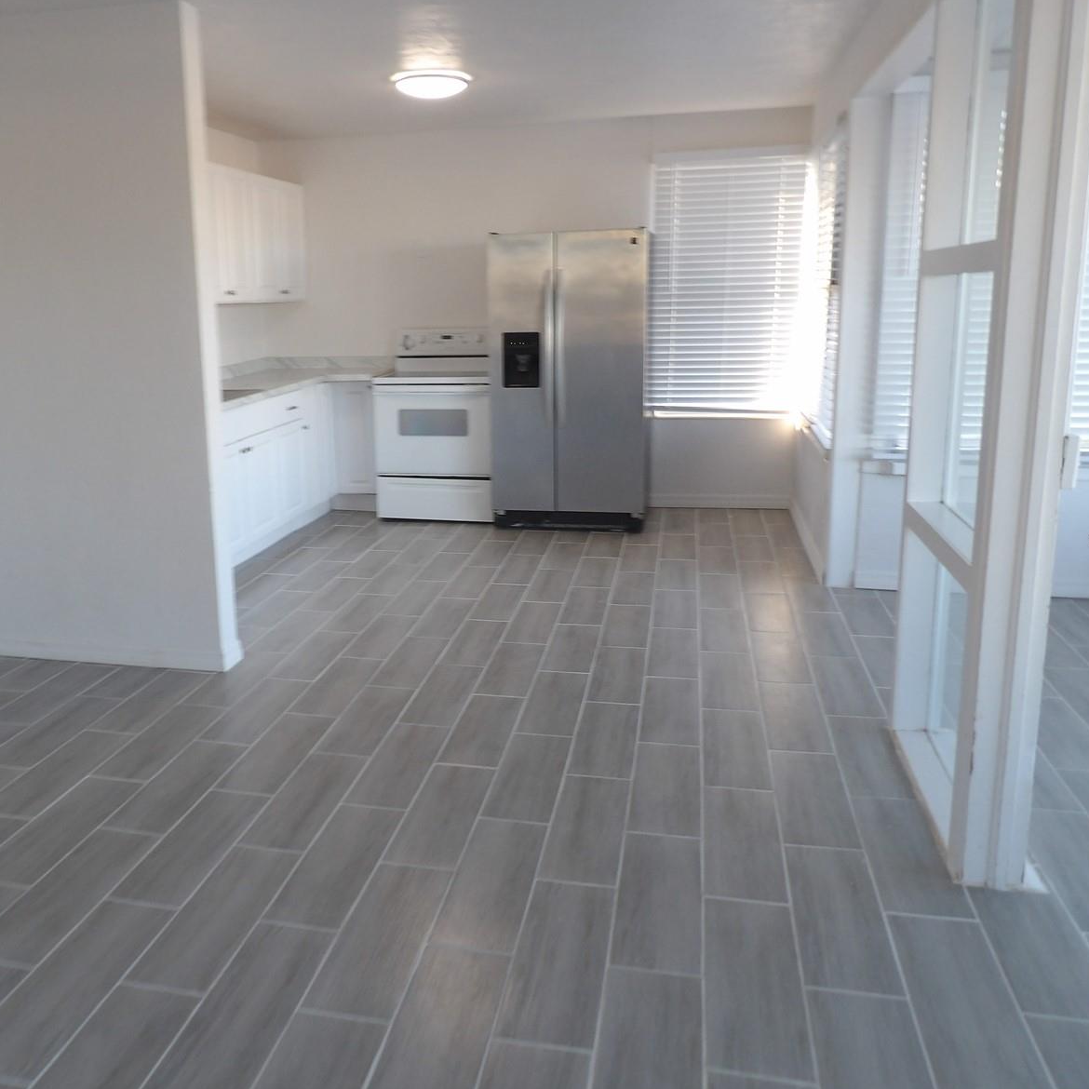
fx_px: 1032
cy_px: 540
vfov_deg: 55.6
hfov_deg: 55.2
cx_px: 432
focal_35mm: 29
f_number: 3.2
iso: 121
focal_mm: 4.3
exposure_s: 1/33
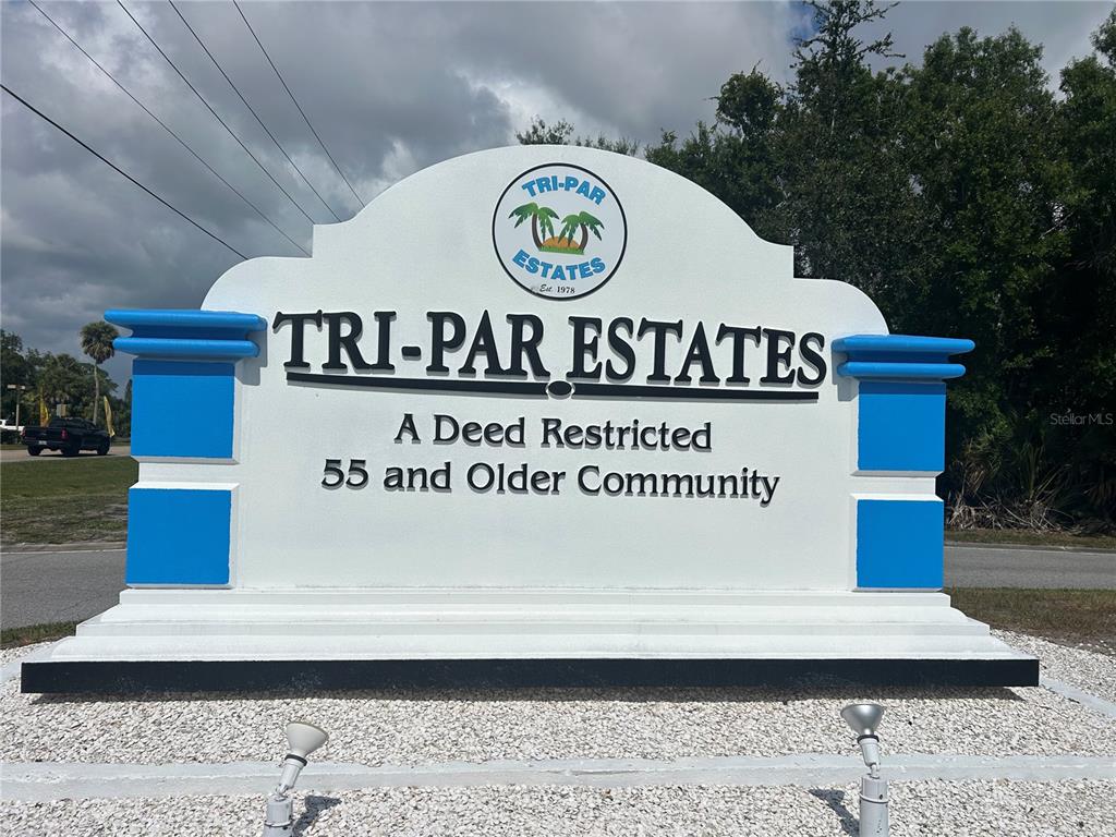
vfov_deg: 53.1
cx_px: 558
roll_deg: -1.4
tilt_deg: +1.0
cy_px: 418
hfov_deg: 67.3
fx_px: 838
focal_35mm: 26
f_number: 1.5
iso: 40
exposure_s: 1/16393
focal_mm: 5.7
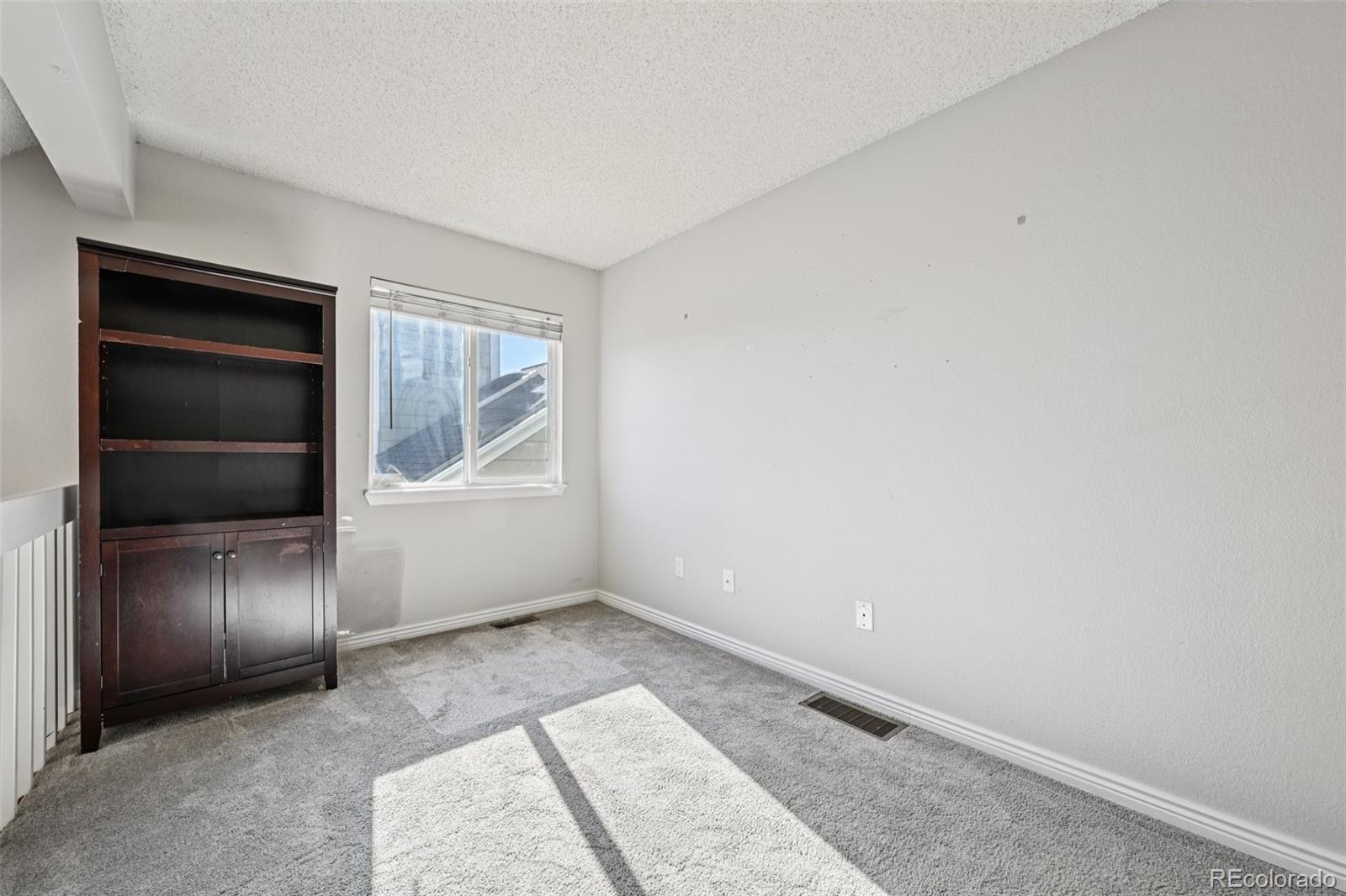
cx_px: 673
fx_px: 523
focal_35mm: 14
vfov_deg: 81.2
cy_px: 448
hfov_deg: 104.3
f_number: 11
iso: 125
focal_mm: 14
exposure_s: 1/15
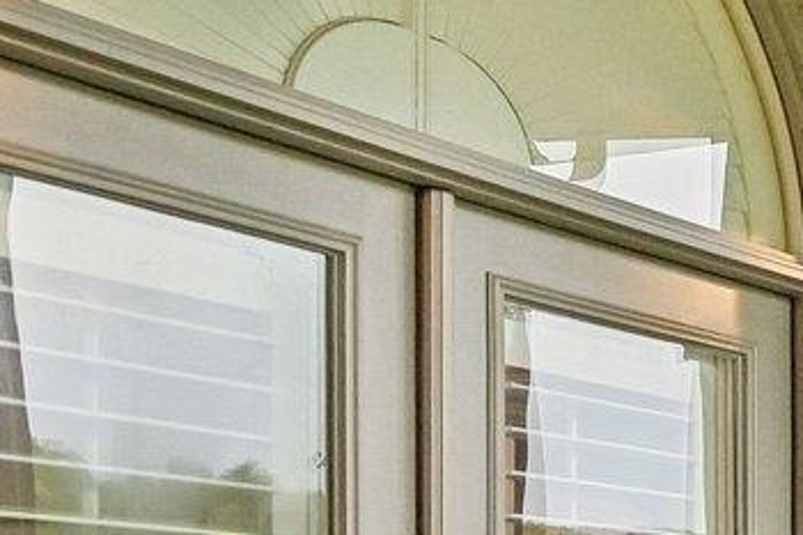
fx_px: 1828
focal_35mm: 82
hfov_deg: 15.7
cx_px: 1835
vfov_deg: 15.7
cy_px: 734
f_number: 8
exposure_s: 1/80
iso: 400
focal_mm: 14
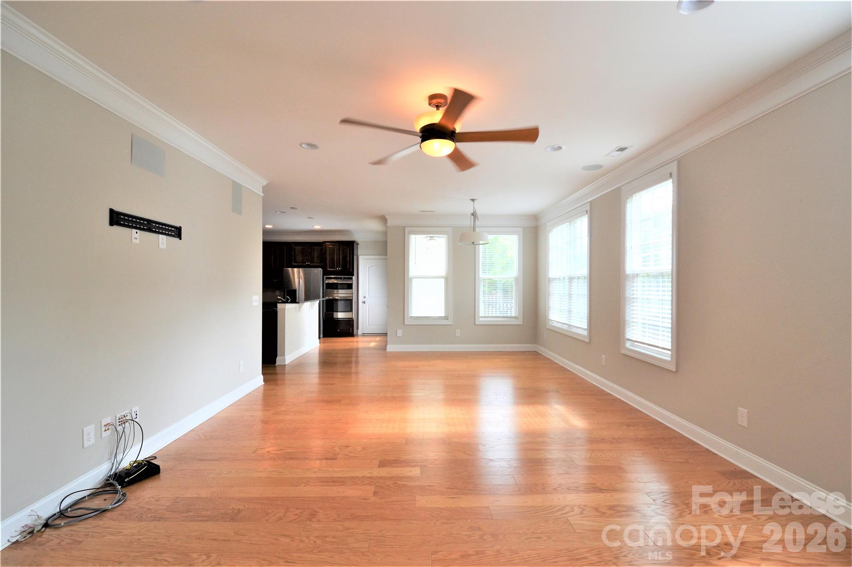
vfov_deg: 77.3
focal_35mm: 15
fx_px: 355
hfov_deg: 100.4
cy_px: 284
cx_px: 426
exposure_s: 1/125
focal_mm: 10
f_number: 5.6
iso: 400
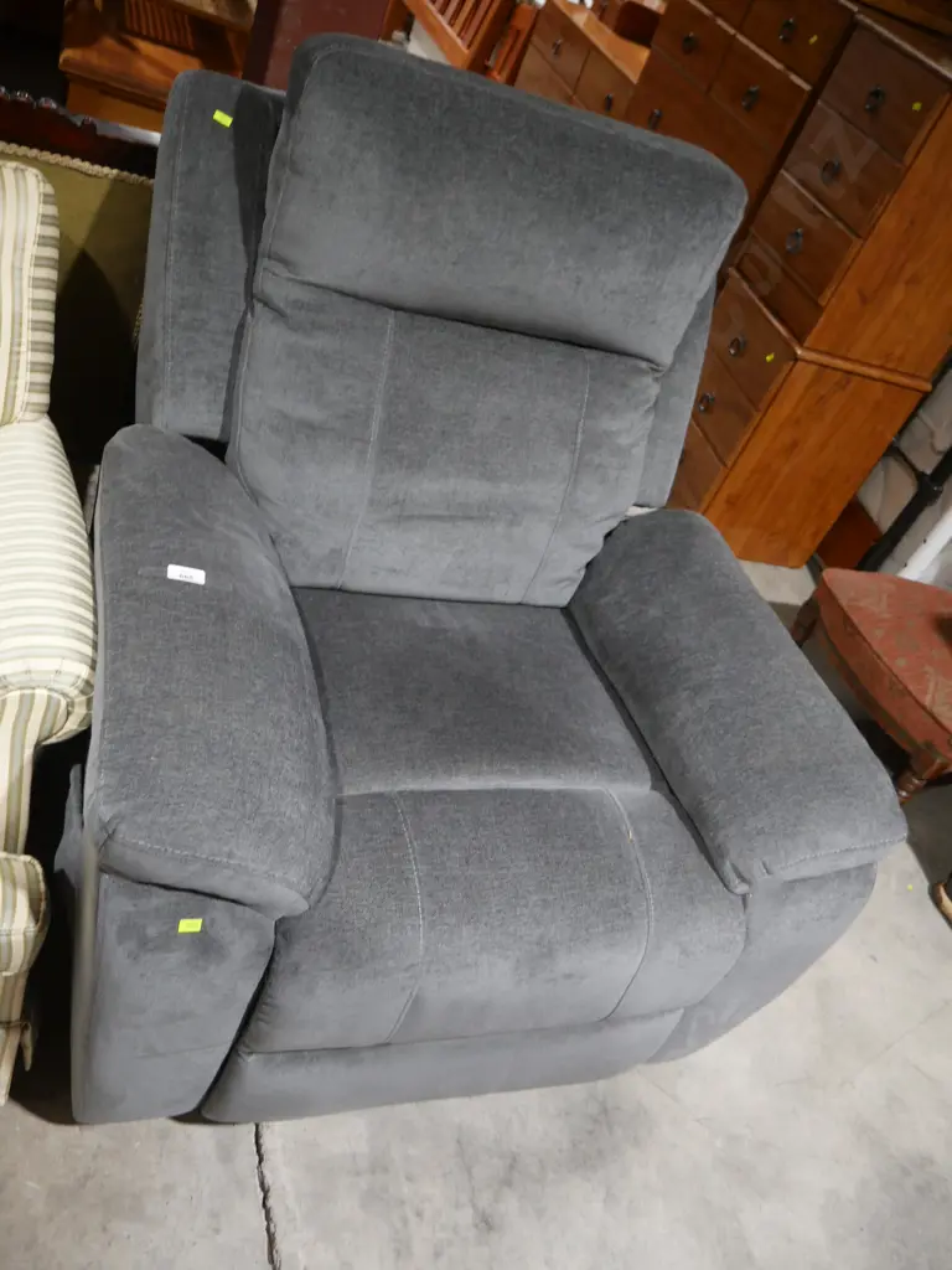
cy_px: 635
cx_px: 476
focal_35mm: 28
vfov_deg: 63.4
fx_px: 1027
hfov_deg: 49.7
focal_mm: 14
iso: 400
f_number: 3.5
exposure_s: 1/60
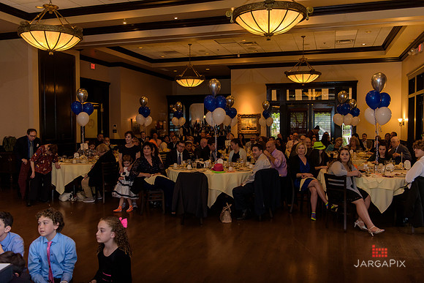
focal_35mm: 32
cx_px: 212
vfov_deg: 41.1
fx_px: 377
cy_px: 142
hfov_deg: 58.7
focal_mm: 32
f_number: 3.2
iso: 1600
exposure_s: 1/125
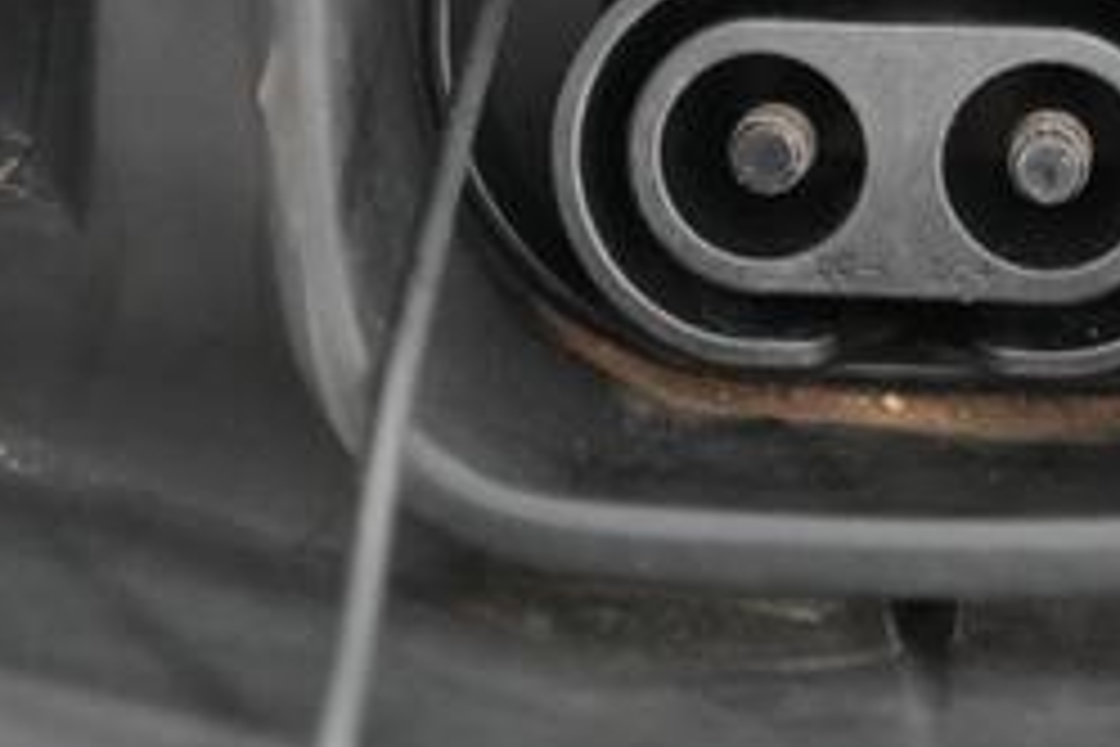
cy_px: -171
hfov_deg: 27.3
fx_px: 2240
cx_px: 954
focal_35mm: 72
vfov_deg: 17.9
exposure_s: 1/125
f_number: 2.8
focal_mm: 28
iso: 12800
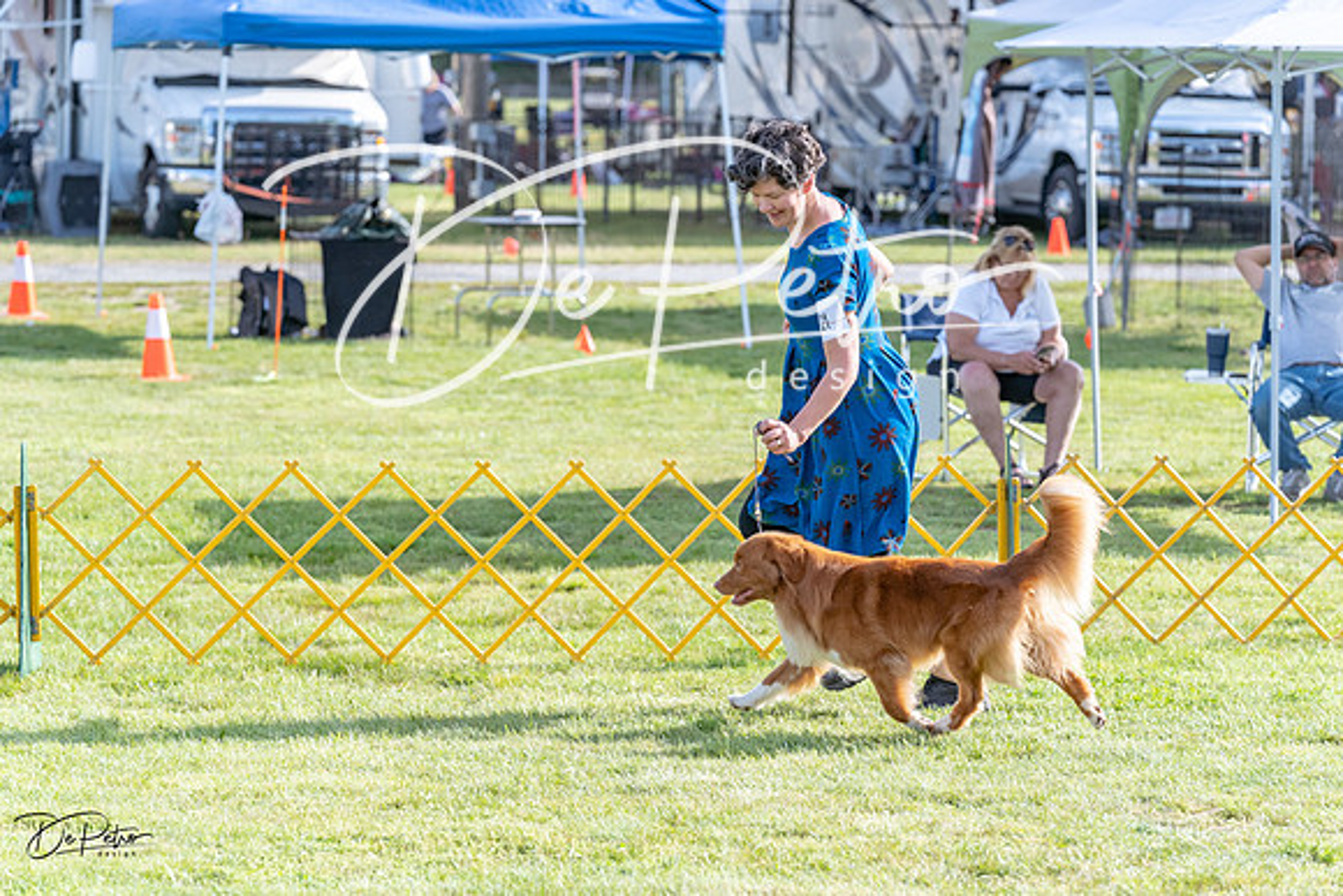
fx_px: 5821
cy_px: 448
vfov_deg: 8.8
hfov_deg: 13.2
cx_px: 672
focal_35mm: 156
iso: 640
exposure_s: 1/1250
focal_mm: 156
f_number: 5.6
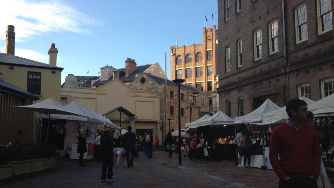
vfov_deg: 30.4
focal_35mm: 39
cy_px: 110
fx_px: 345
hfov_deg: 51.6
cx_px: 171
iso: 50
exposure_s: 1/442
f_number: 2.4
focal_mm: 4.28
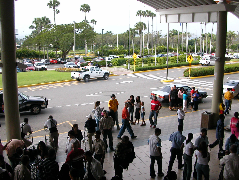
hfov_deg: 50.1
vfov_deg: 38.7
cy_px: 90
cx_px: 120
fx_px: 255
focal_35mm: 37
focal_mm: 5.6
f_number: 2.7
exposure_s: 1/478
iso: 100
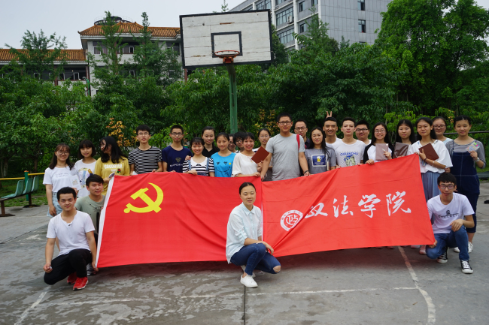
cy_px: 162
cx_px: 244
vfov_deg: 42.3
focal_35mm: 31
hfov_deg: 60.3
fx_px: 421
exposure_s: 1/100
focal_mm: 31
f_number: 7.1
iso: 100
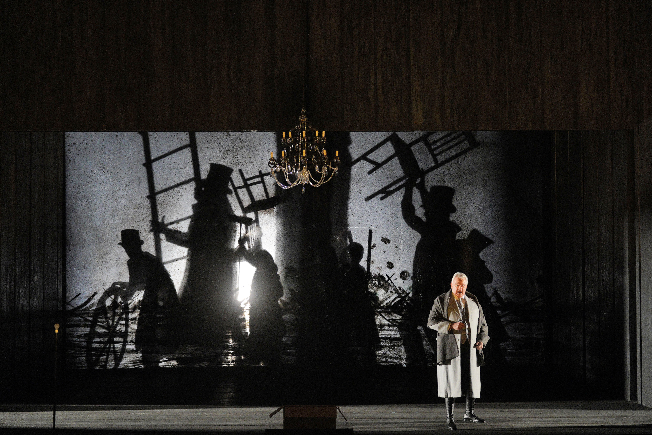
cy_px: 218
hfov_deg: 22.4
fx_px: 1648
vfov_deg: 15.0
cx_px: 326
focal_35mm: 91
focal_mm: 91
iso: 5000
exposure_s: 1/60
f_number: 2.8
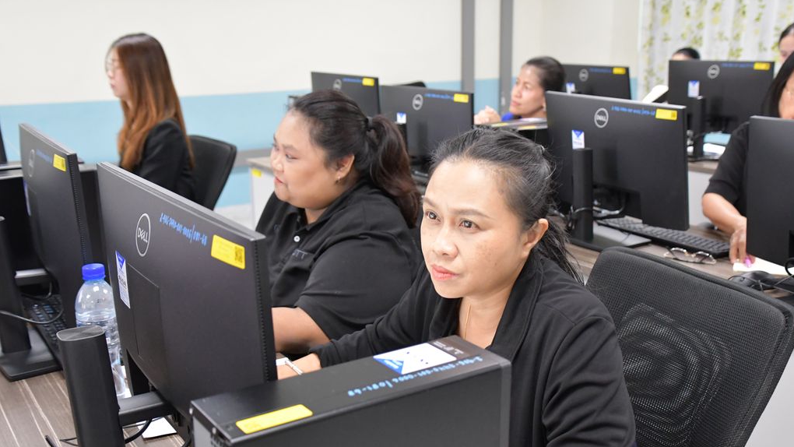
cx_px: 398
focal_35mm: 41
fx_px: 863
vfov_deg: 29.0
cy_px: 234
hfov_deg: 49.4
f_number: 3.8
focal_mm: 26
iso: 3200
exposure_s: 1/60
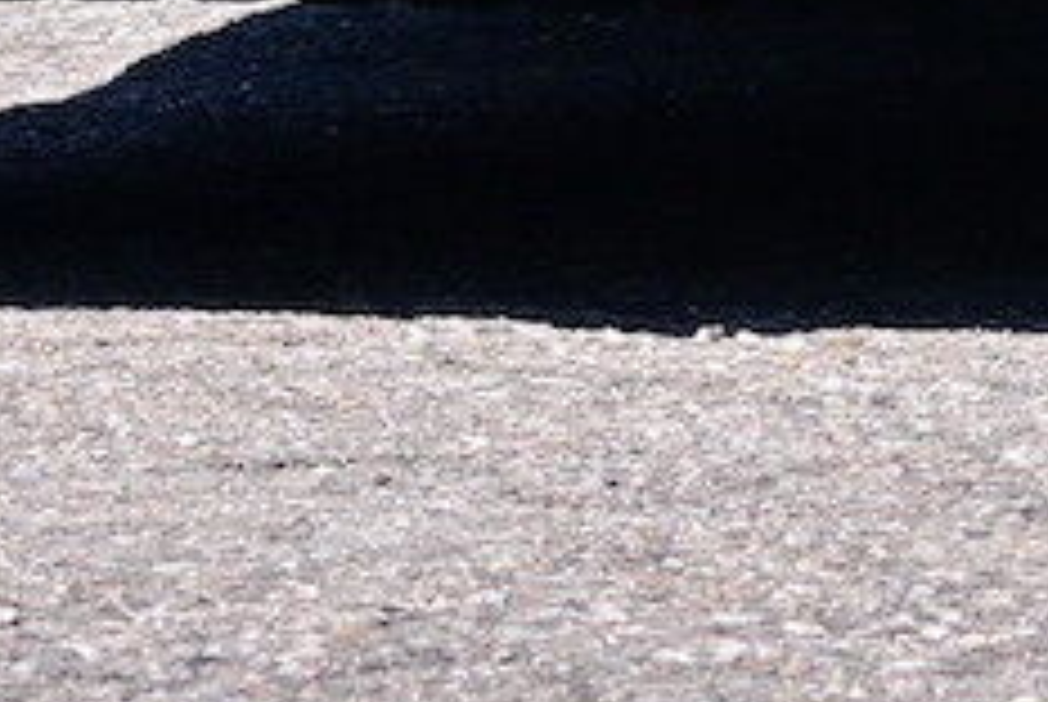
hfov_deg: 3.8
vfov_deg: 2.6
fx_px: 15652
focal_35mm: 537
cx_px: 639
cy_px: -252
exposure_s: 1/2000
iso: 200
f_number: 5
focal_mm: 50
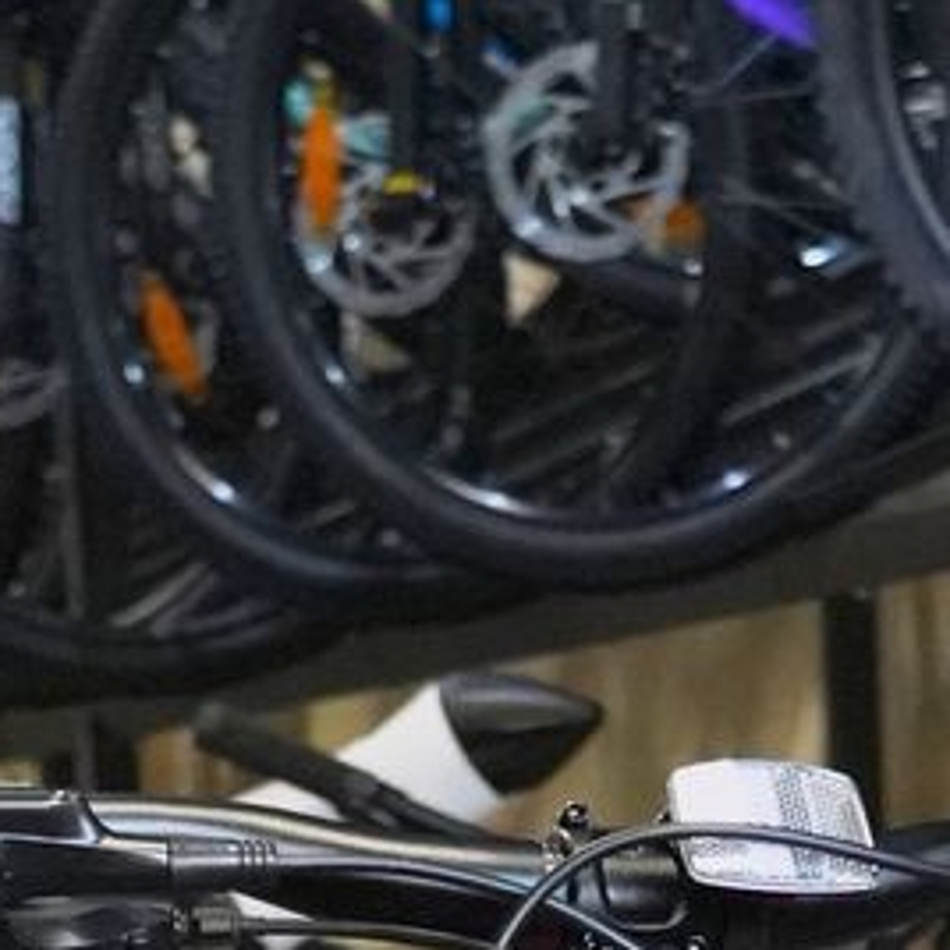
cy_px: 2246
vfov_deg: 7.8
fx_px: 6489
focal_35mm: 209
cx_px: 638
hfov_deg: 8.4
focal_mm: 33
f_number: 5
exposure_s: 1/200
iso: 6400
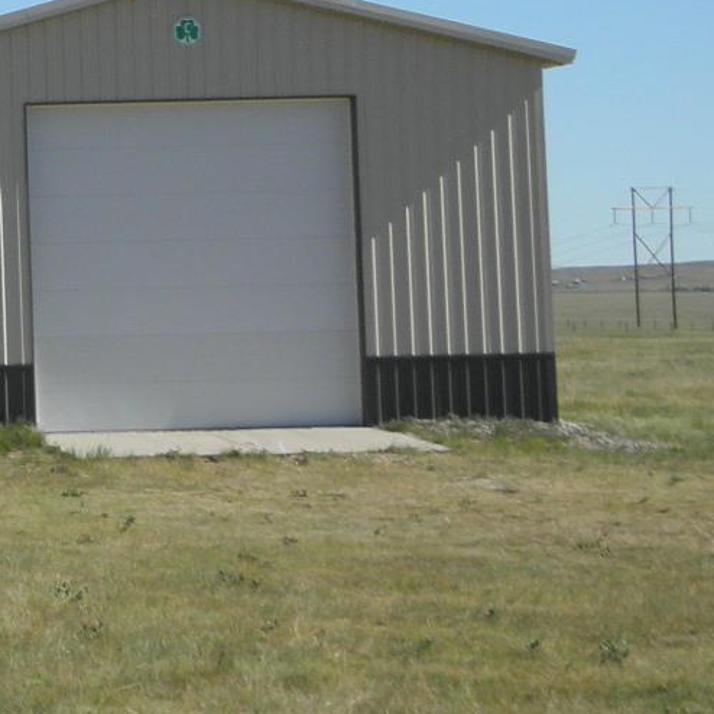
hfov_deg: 11.2
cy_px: 72
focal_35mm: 143
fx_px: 3337
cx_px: -674
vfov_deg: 12.1
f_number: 3.8
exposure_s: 1/800
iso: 100
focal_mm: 7.1
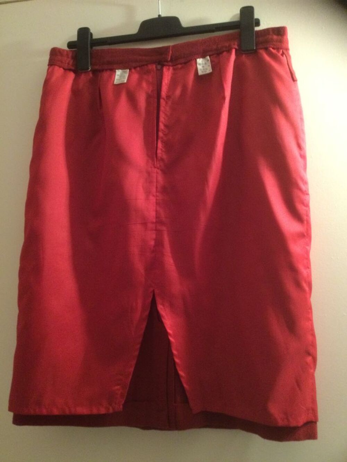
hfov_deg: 45.4
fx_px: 414
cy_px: 231
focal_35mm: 31
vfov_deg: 58.3
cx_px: 174
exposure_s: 1/17
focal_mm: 3.3
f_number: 2.4
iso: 500
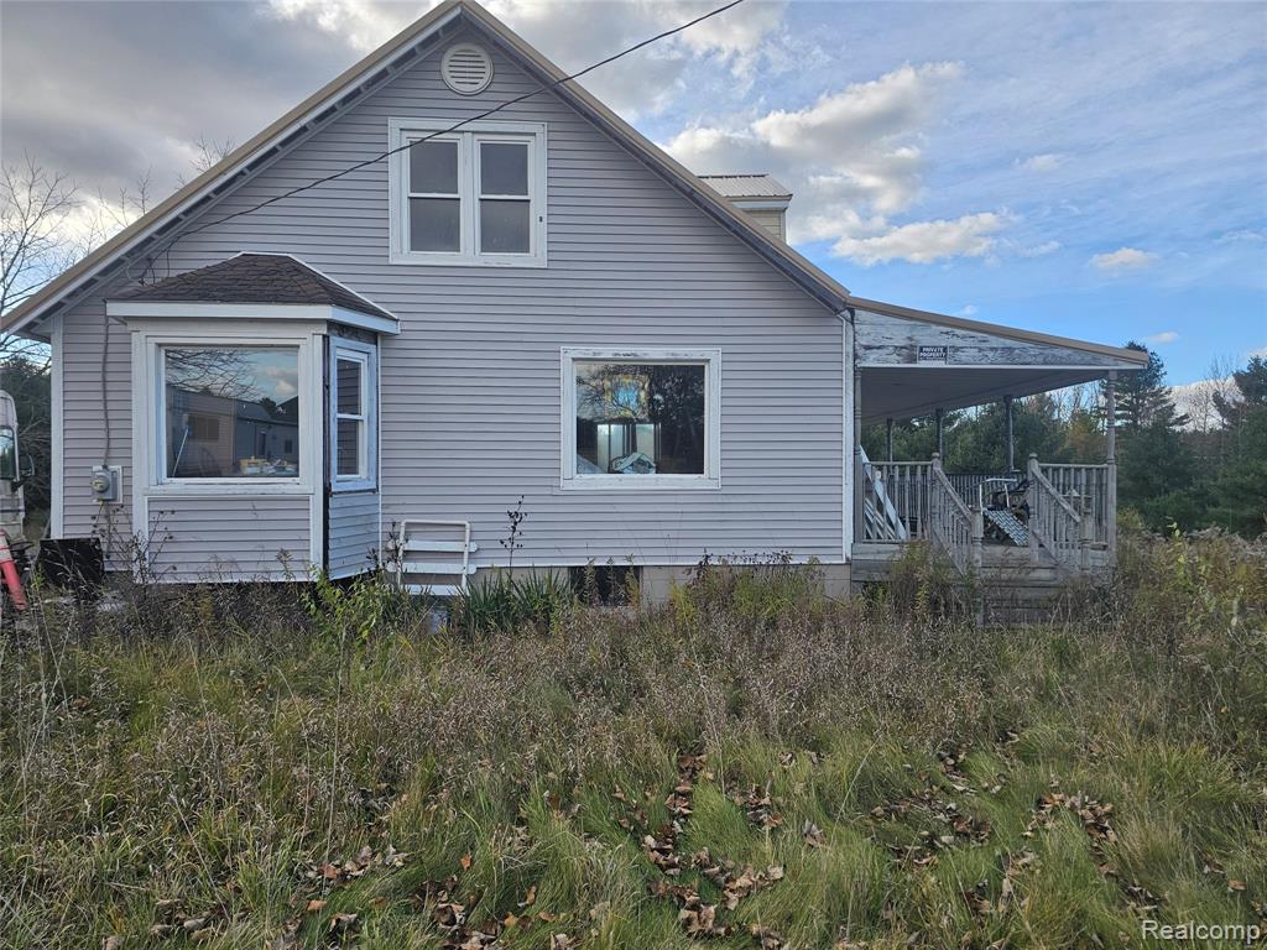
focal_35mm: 23
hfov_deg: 73.9
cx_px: 634
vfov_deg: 58.9
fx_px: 842
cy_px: 475
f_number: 1.7
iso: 20
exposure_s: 1/443
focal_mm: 6.3
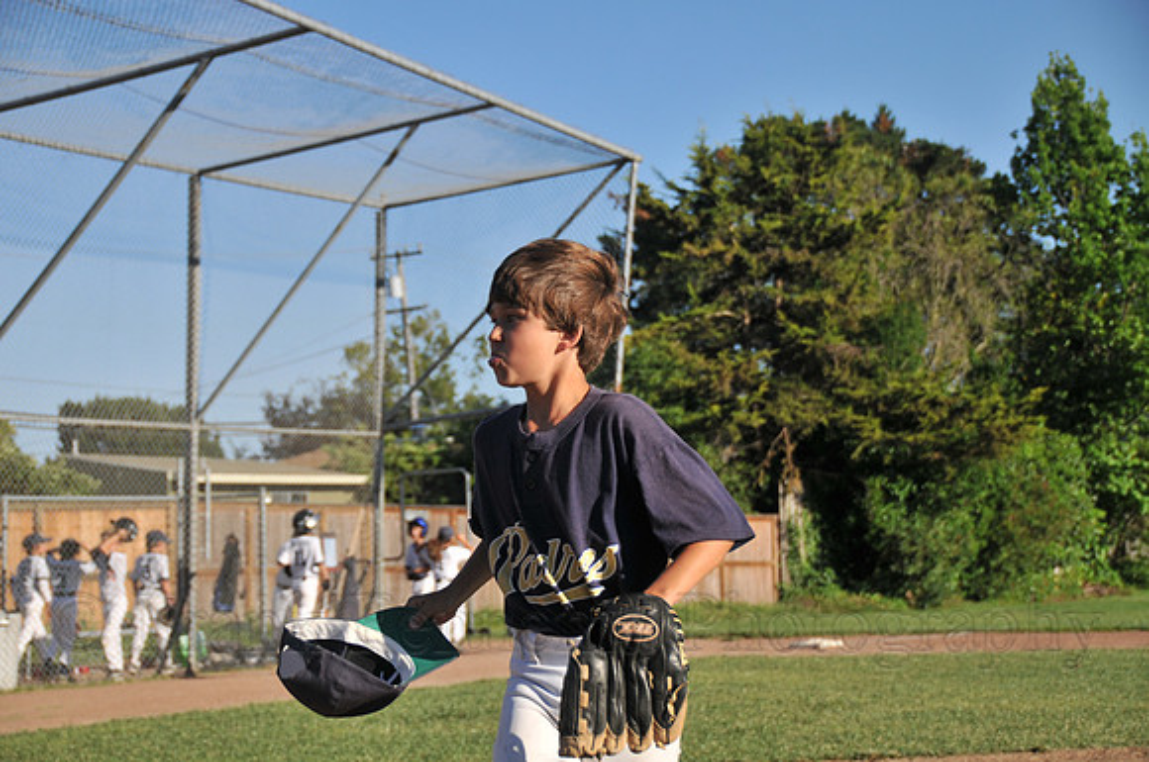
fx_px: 2390
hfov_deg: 27.0
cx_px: 574
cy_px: 381
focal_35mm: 75
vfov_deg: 18.1
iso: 200
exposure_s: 1/500
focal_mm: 50
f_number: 4.8
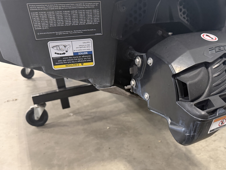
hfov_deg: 59.4
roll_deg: +0.3
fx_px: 196
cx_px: 138
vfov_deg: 46.4
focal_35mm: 30
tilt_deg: -25.1
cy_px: 105
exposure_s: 1/60
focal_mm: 6.76
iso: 500
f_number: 1.78
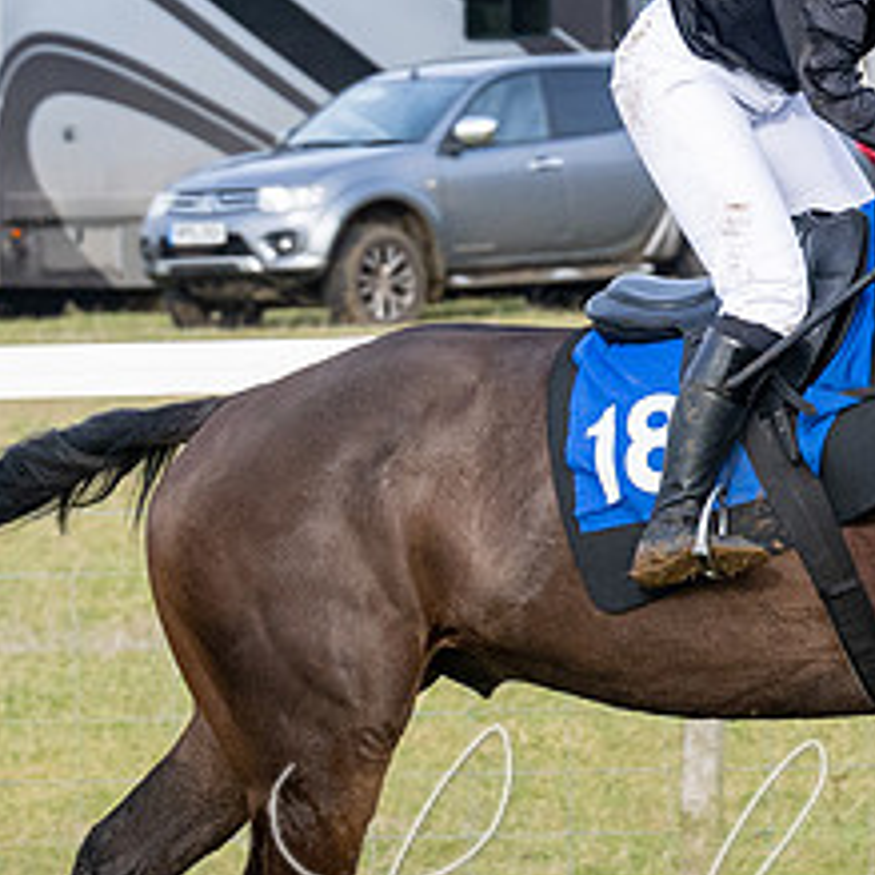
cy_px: 610
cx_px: 1162
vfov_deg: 3.3
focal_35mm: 535
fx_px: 15300
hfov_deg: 3.3
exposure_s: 1/1000
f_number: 5
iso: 400
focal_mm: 101
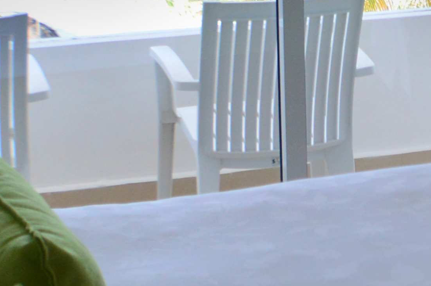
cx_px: 542
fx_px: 2257
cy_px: 129
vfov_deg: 7.3
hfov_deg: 10.7
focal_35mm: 189
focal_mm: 23
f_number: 3.8
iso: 400
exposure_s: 1/640
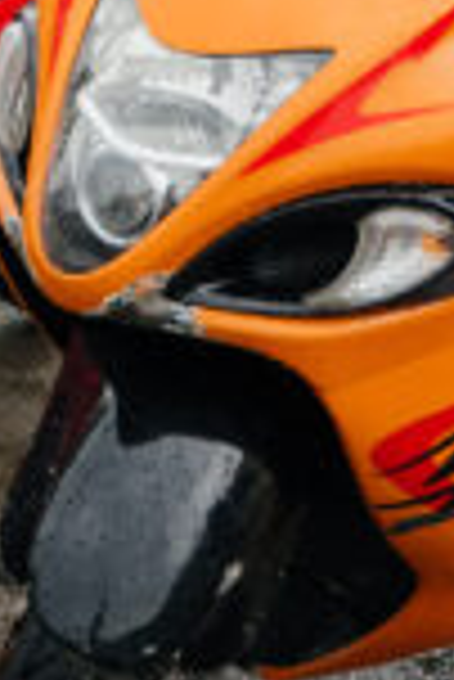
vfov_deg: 14.0
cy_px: -110
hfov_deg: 9.2
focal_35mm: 142
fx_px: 2680
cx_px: -405
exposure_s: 1/800
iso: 500
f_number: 2.8
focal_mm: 28
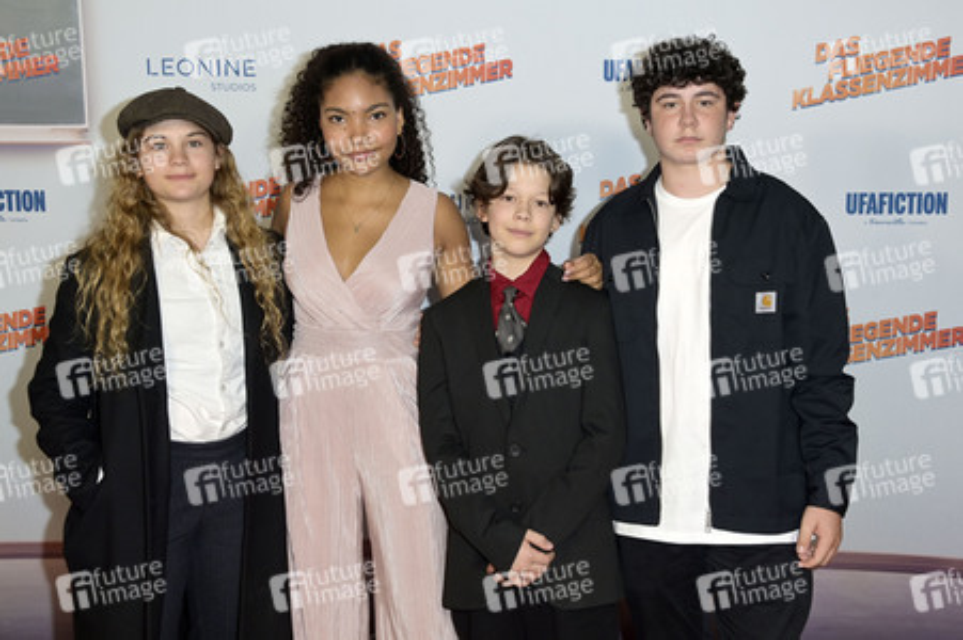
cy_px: 320
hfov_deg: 35.7
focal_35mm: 56
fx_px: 1497
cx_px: 482
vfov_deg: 24.2
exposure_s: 1/250
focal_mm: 56
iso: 640
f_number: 5.6
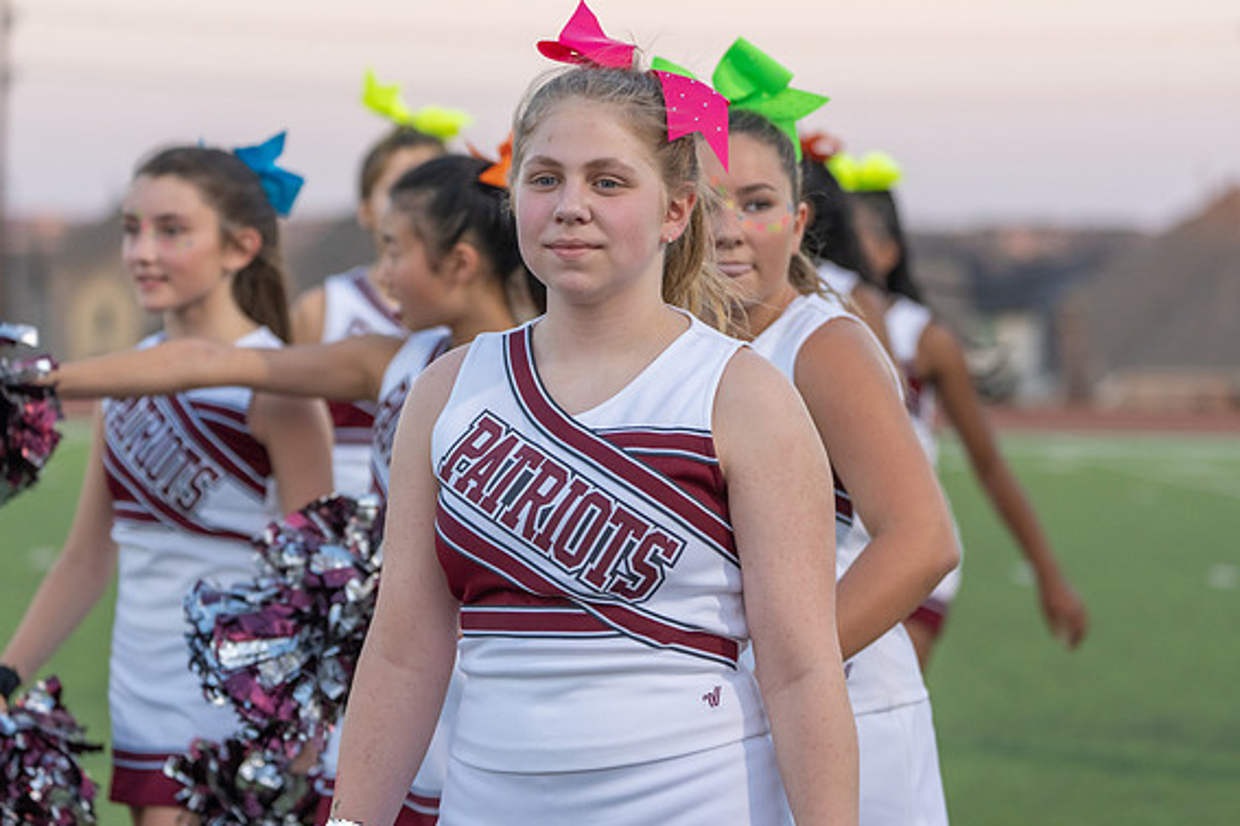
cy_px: 421
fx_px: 6234
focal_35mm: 181
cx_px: 610
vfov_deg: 7.6
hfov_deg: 11.4
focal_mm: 177
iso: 1000
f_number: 5.6
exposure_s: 1/500
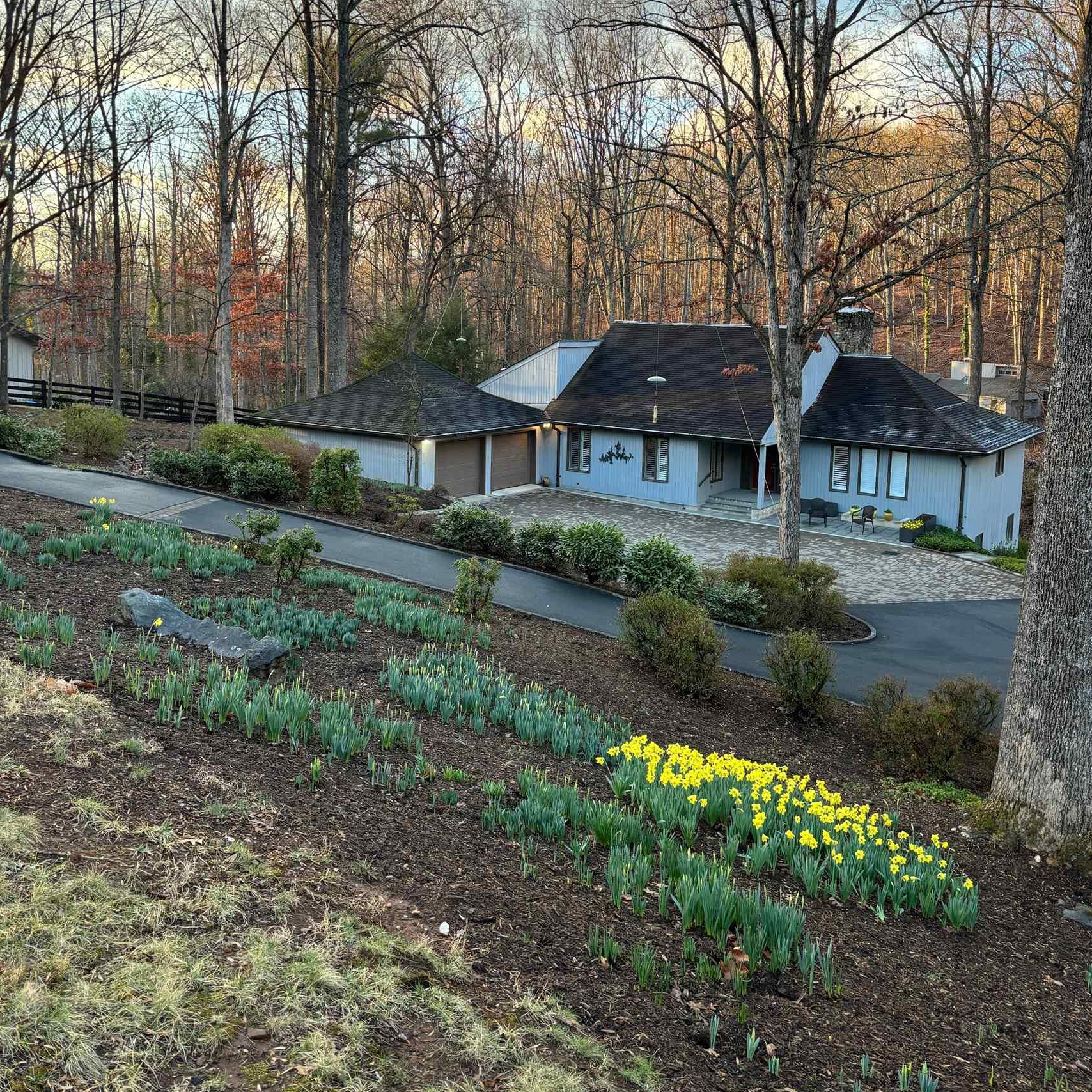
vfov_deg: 52.1
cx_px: 546
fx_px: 1106
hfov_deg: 52.5
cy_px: 421
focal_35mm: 31
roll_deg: -1.9
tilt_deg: -6.1
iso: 50
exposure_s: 1/121
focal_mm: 5.96
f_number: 1.6
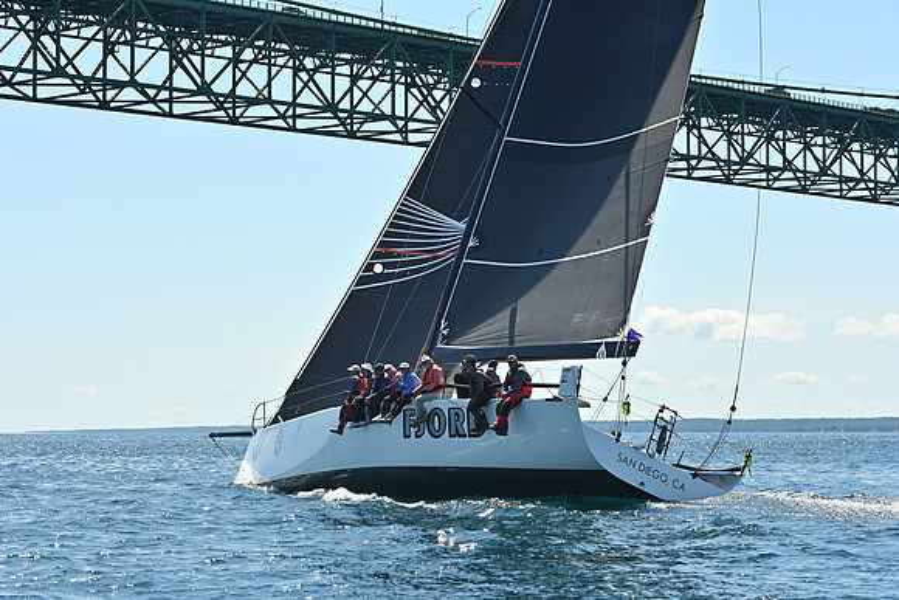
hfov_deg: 21.5
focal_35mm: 95
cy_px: 300
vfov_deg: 14.4
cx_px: 450
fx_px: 2373
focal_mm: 95
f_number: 8
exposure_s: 1/1000
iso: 320
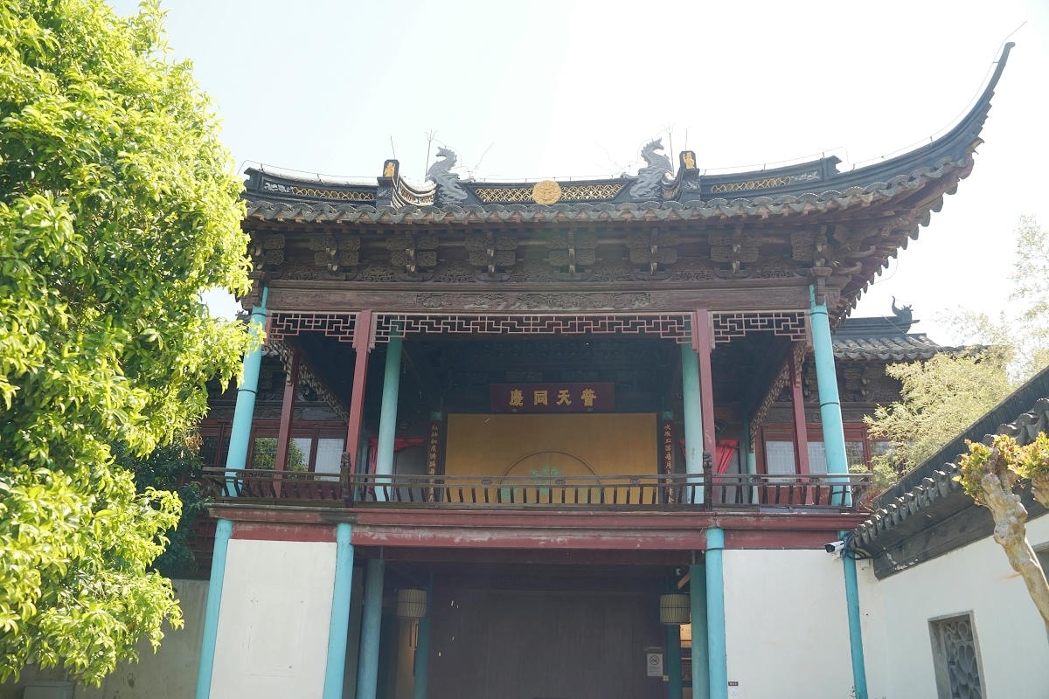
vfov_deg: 46.4
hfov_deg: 65.5
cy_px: 350
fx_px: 816
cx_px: 524
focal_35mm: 28
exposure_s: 1/80
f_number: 4.5
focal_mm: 28
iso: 100
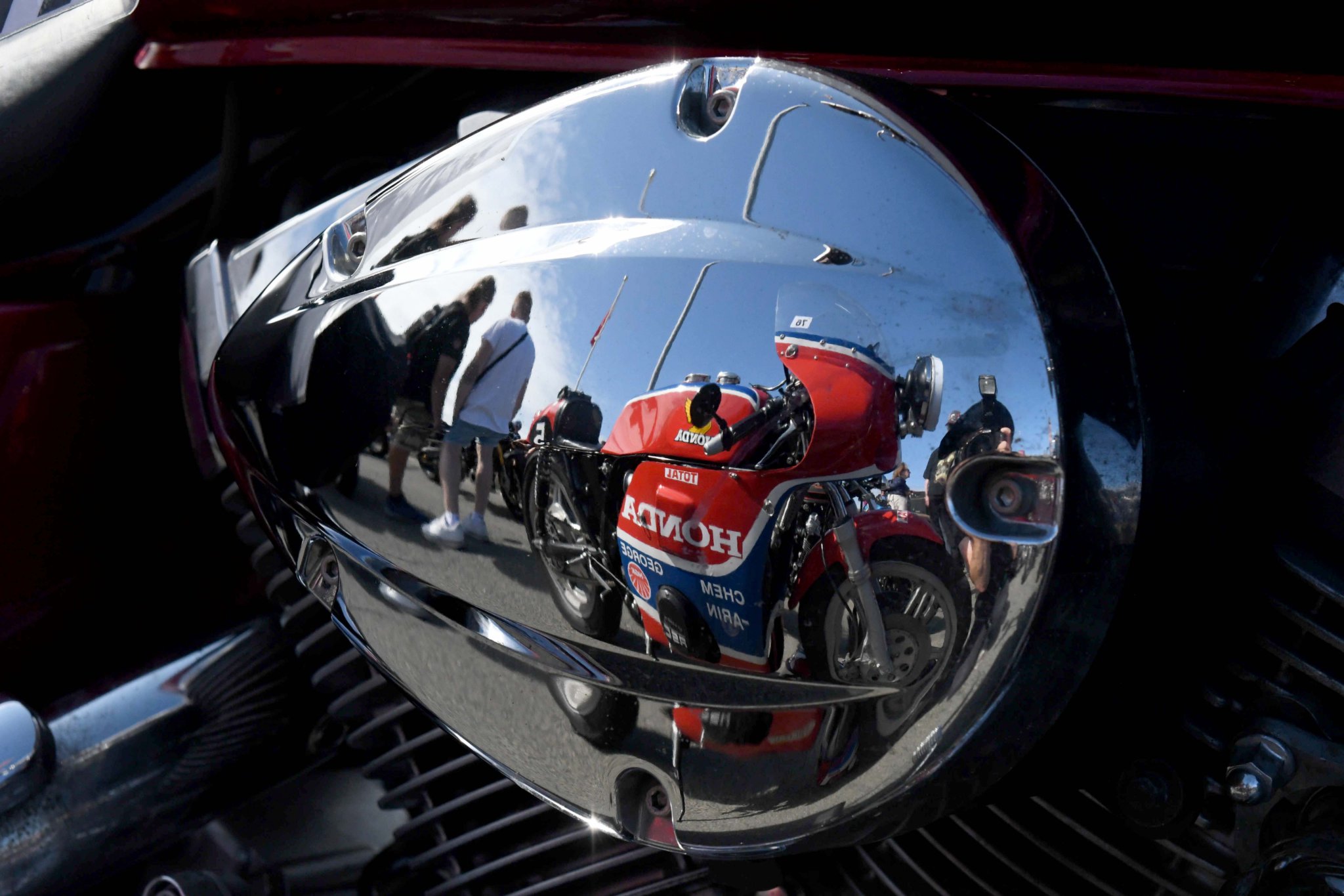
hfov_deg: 24.2
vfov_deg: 16.3
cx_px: 672
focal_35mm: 84
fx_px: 3136
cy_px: 448
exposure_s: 1/6400
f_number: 6.3
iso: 2000
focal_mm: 56
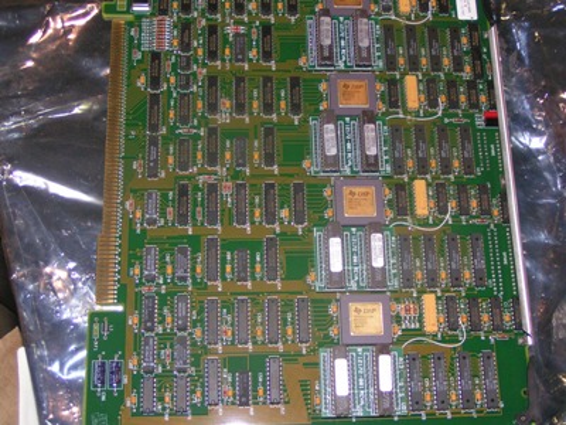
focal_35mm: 54
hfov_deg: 35.5
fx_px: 883
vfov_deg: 27.0
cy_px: 212
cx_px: 283
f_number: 3.2
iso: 200
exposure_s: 1/60
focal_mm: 8.3
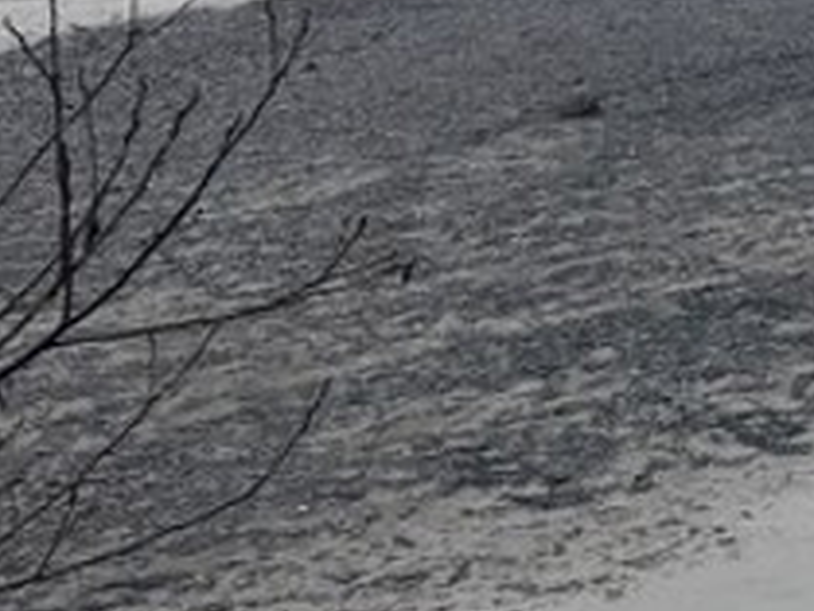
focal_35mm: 138
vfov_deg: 10.2
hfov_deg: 12.1
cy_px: -451
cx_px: 1799
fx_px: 3247
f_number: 1.78
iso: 80
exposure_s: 1/4673
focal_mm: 6.76
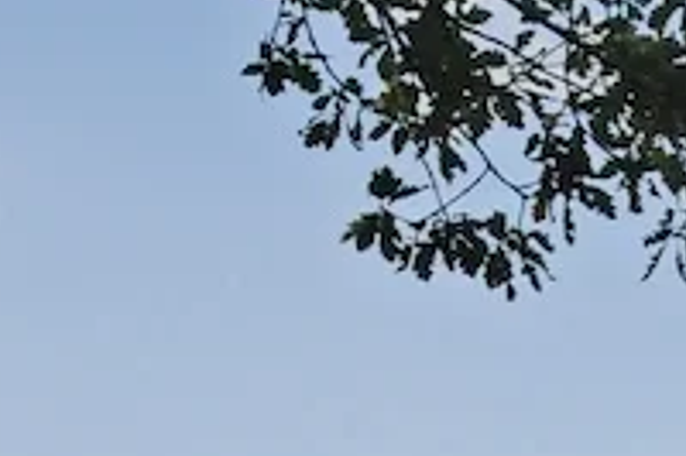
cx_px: 659
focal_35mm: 252
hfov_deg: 8.1
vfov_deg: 5.3
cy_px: 941
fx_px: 4798
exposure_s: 1/400
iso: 320
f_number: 10
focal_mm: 28
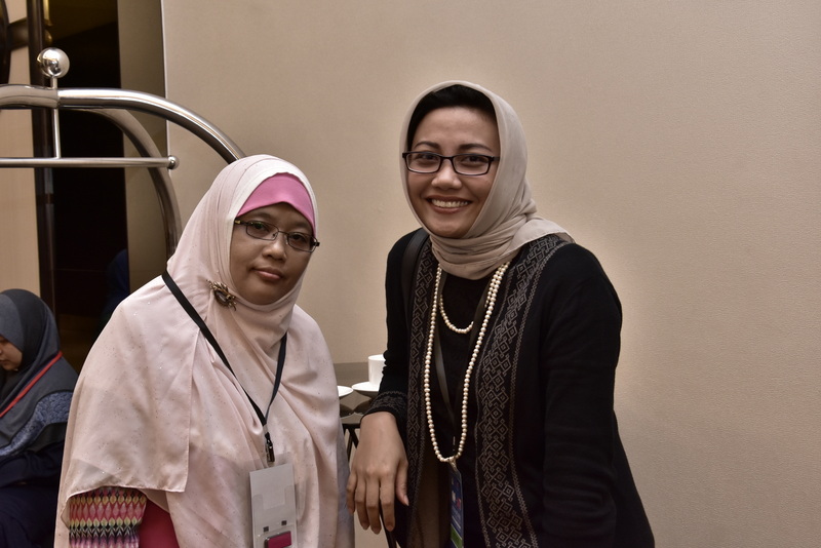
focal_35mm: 51
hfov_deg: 38.9
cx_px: 410
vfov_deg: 26.5
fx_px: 1163
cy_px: 274
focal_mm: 34
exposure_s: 1/50
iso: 1000
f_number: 7.1
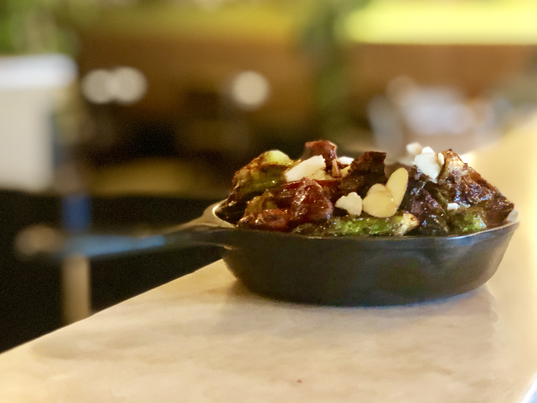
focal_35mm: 52
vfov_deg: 28.0
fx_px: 807
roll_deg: +0.2
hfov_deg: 36.8
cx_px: 268
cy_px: 202
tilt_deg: -9.4
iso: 250
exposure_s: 1/8
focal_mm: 6
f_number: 2.4
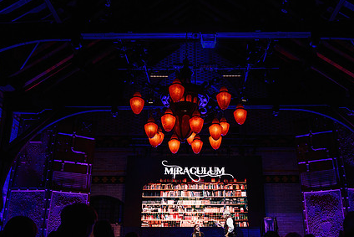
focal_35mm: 33
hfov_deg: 57.1
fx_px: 325
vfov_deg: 39.5
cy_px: 160
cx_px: 194
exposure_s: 1/250
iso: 1600
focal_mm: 24
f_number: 2.8
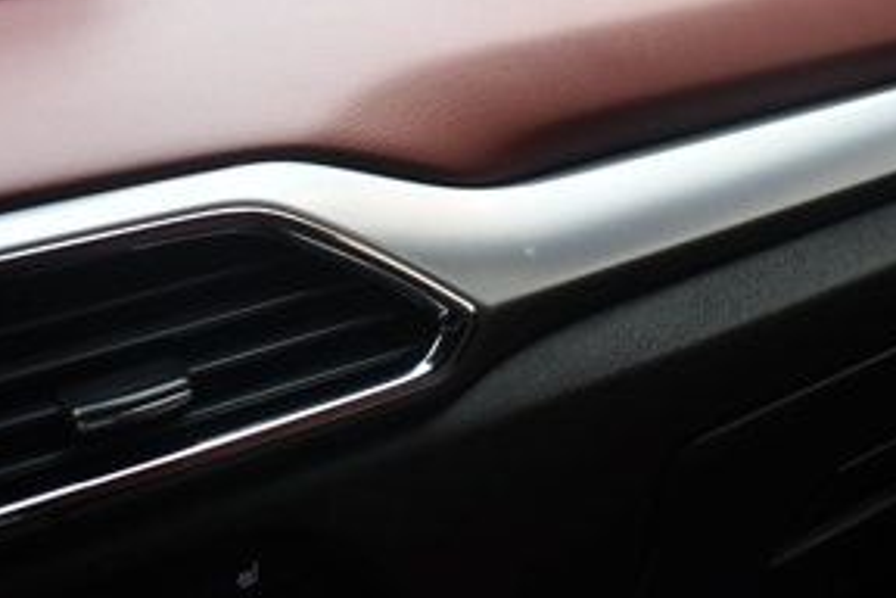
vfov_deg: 22.5
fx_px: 1493
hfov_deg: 33.1
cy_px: 192
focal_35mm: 60
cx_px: 610
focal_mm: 18
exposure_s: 1/250
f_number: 3.5
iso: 400
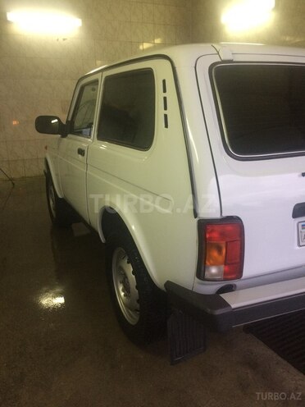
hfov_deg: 48.2
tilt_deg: -17.9
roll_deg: +0.1
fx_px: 341
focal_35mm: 29
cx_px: 152
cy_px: 204
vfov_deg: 61.7
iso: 200
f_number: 2.2
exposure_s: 1/33
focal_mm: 4.15
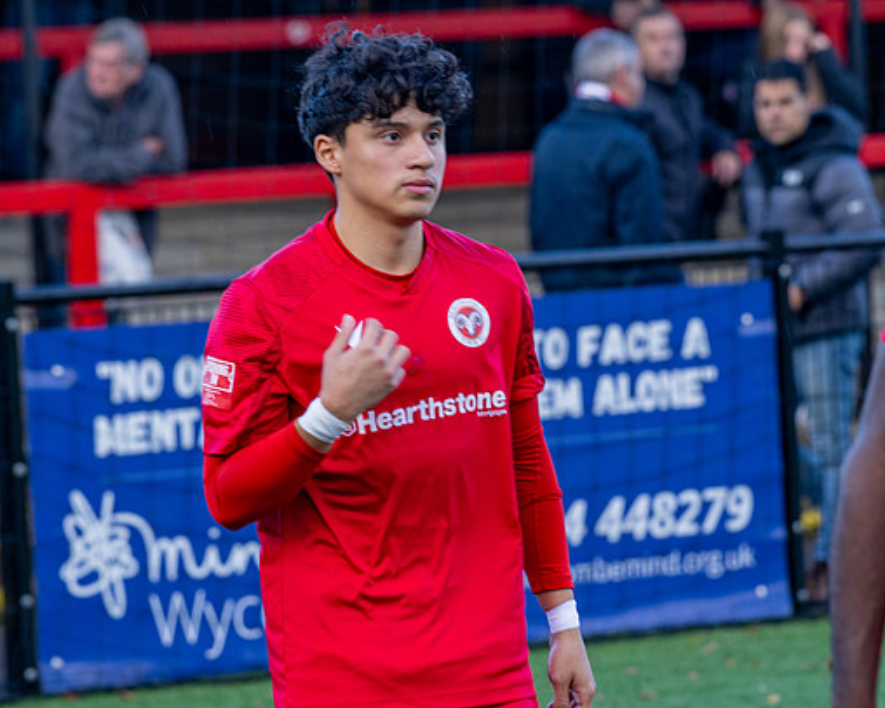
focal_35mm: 234
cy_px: 329
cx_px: 464
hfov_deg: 8.3
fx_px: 6127
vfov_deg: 6.6
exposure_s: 1/200
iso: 160
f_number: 4
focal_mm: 135
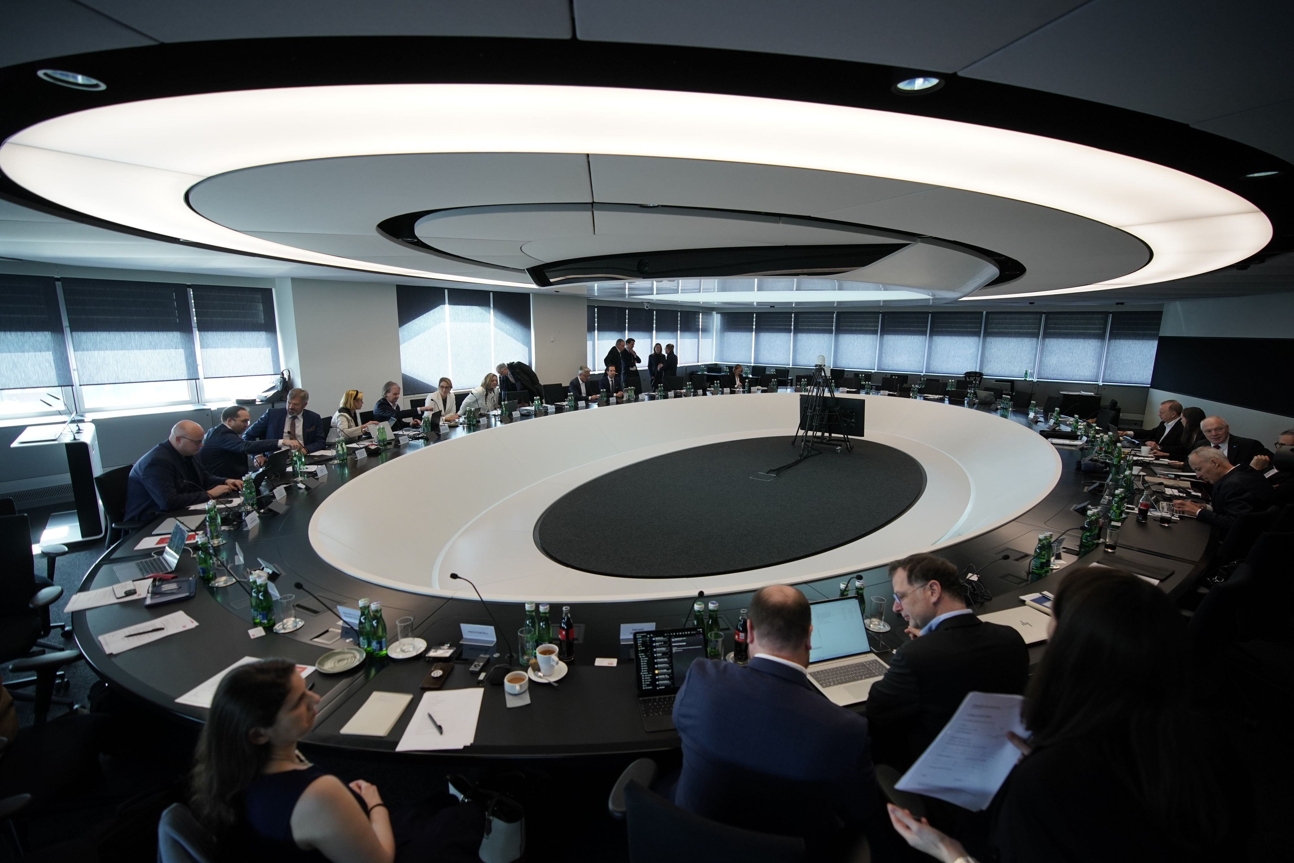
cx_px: 647
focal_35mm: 16
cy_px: 432
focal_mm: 16
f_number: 2.8
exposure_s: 1/320
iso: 1000
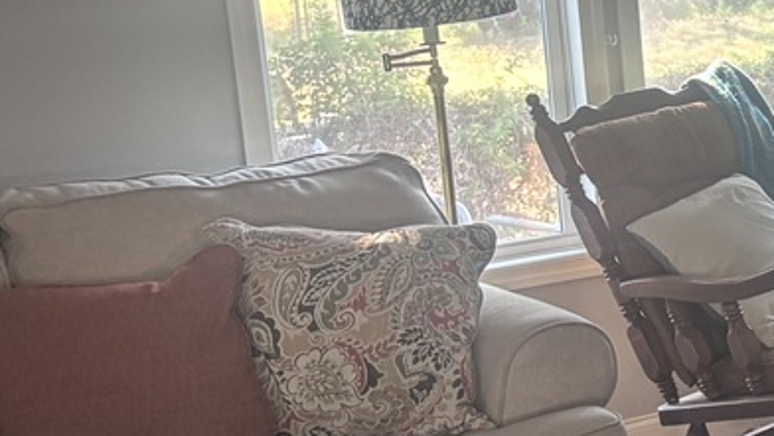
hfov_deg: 17.4
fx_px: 2136
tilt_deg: -9.5
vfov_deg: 11.7
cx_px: 1317
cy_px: 215
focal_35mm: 104
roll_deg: +1.8
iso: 160
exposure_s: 1/60
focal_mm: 5.96
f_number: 1.6
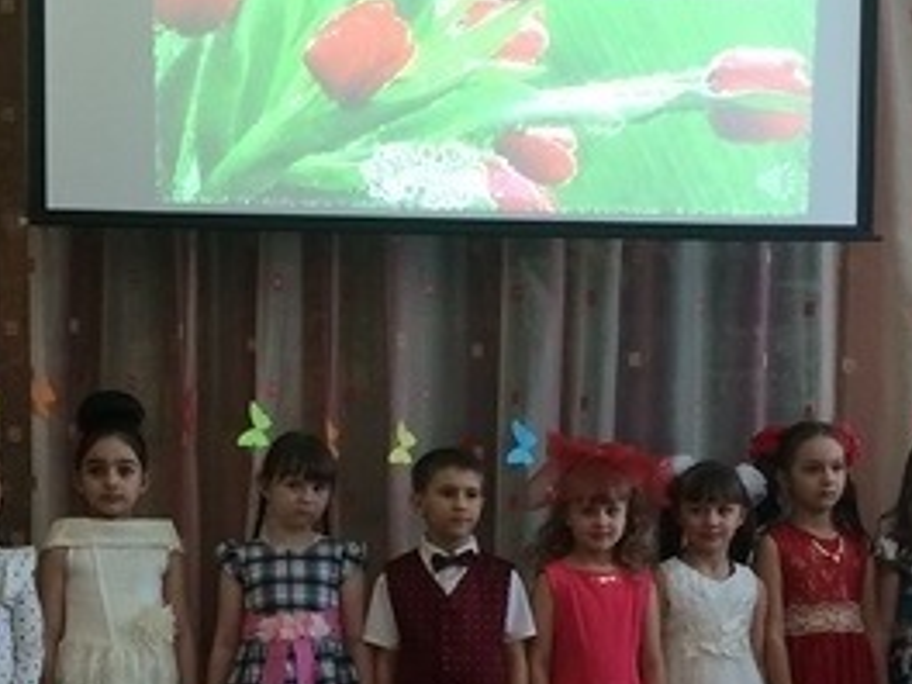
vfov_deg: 16.5
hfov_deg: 22.2
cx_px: 294
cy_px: 663
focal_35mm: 88
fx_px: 2318
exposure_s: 1/33
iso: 64
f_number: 2.2
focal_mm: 4.15
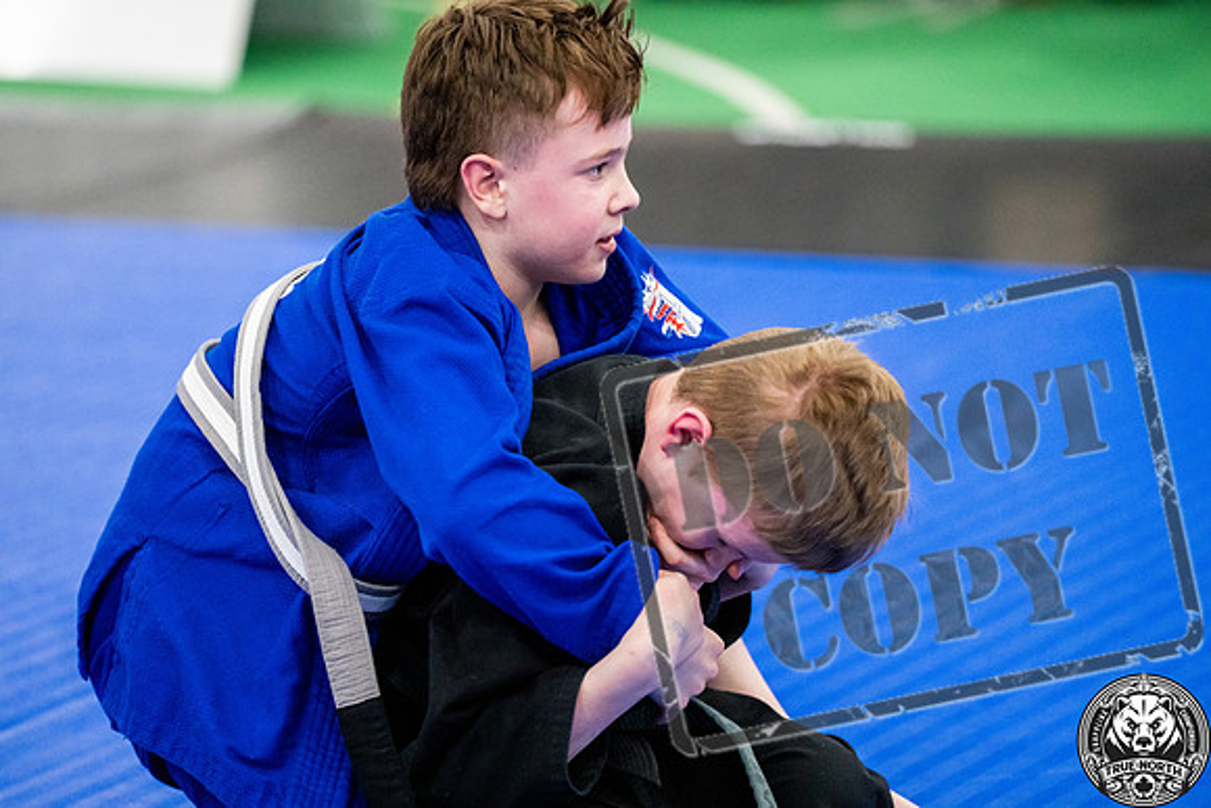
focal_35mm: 200
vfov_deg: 6.9
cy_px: 404
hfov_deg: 10.3
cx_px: 606
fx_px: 6729
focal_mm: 200
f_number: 2.8
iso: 6400
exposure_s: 1/640
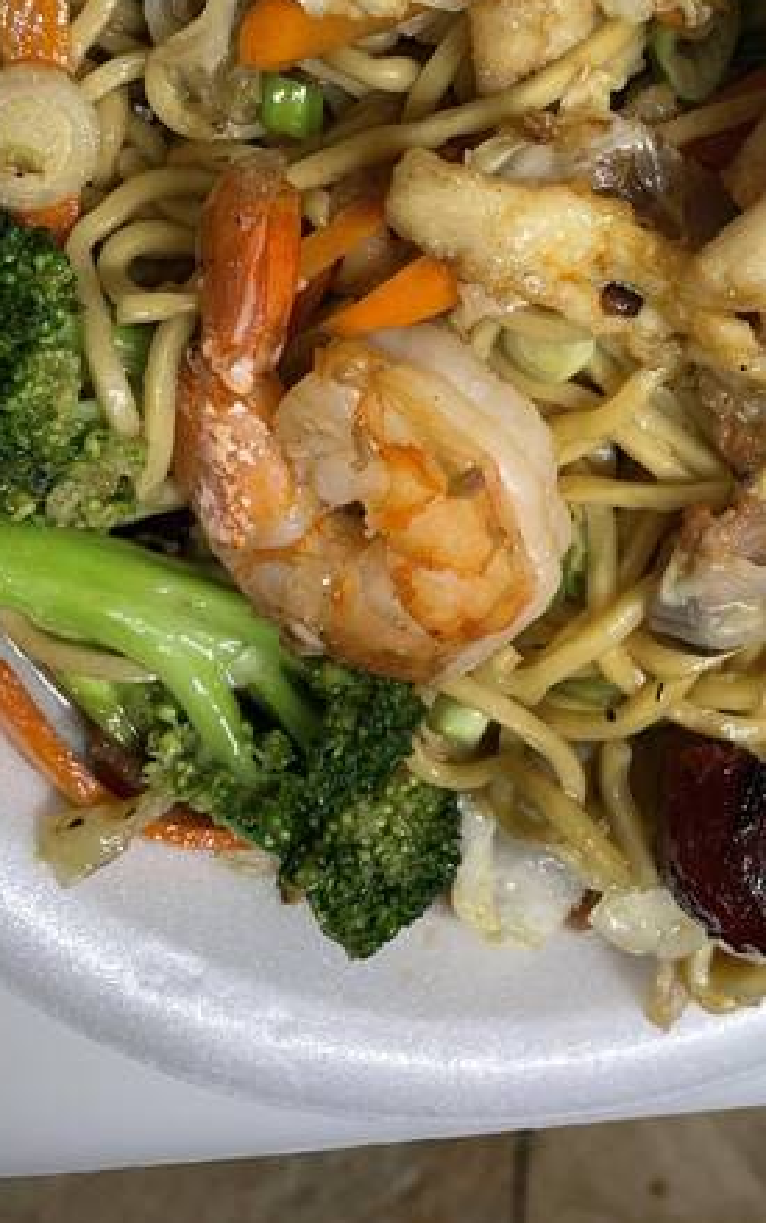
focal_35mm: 46
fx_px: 1534
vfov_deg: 41.5
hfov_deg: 27.5
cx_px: 599
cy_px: 233
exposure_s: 1/120
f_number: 1.6
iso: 64
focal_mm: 4.2
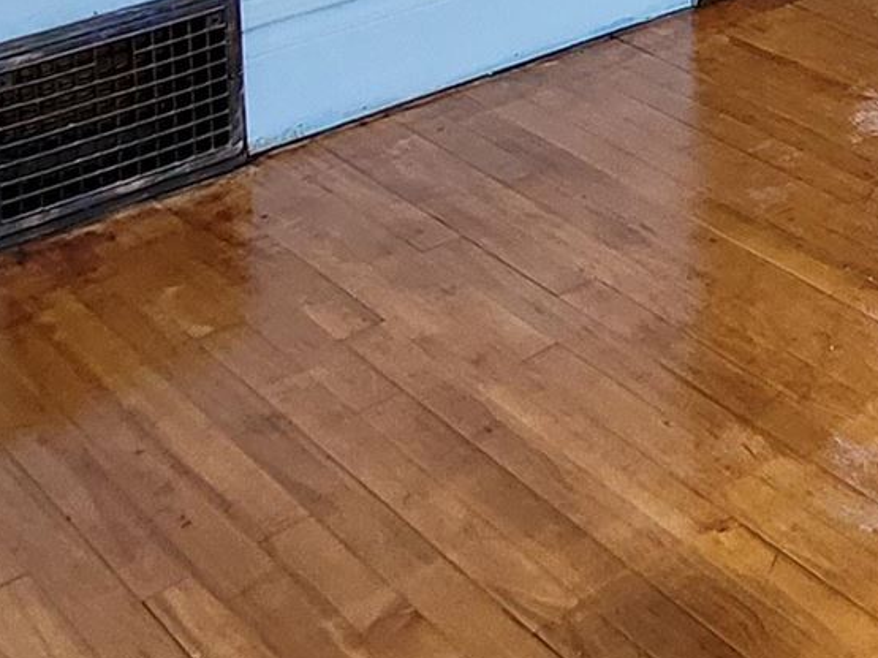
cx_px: 1028
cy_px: -497
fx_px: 1826
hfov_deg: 24.7
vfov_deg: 17.1
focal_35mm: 72
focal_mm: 1.74
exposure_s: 1/60
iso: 125
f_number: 2.2
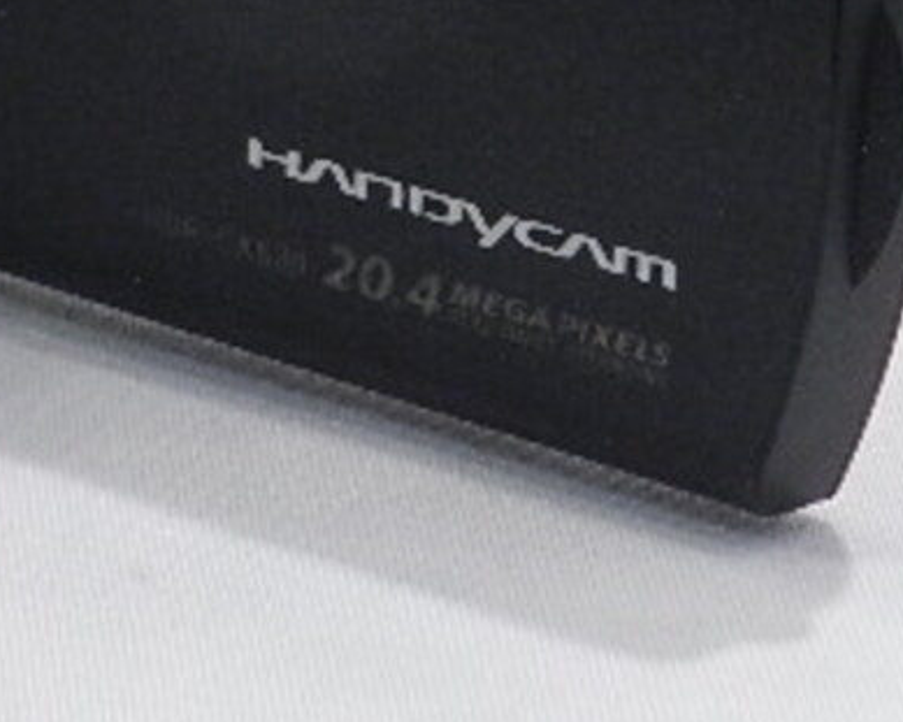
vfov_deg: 6.1
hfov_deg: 7.6
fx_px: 6760
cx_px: -160
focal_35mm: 253
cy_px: -228
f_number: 4.4
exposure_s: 1/60
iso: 800
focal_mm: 14.9
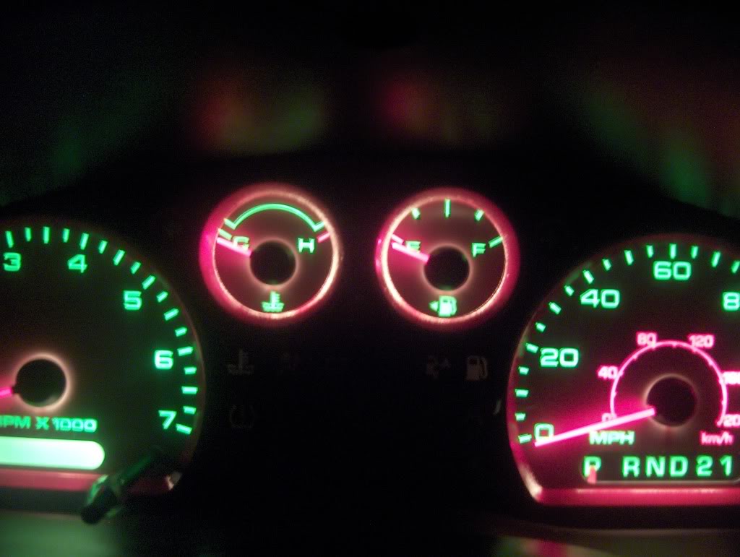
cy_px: 278
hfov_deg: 47.8
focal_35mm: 39
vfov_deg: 36.9
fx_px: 835
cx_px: 370
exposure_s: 14.4
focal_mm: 8
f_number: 2.8
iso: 100
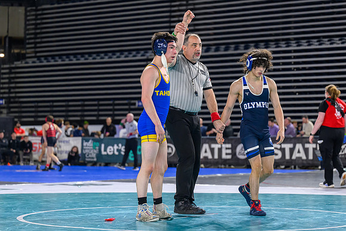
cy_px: 104
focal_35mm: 92
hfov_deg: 22.1
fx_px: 886
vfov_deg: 14.8
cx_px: 196
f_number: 2.8
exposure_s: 1/640
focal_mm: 70
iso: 2500
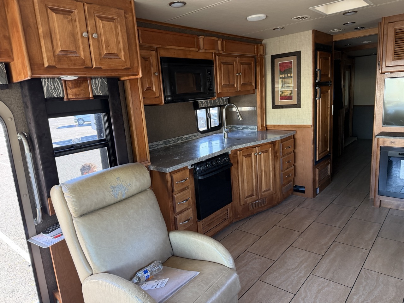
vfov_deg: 56.8
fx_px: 280
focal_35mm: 24
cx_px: 202
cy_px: 152
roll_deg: +2.2
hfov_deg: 71.6
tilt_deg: -10.1
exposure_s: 1/67
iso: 200
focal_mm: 6.76
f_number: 1.78
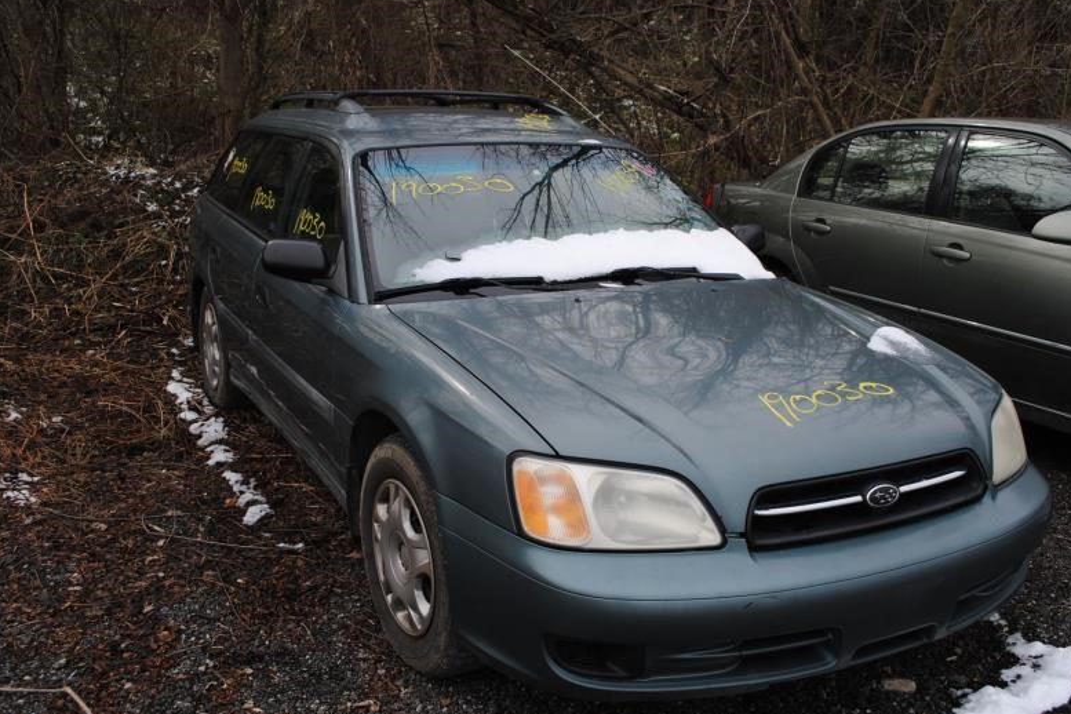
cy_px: 354
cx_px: 549
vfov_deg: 38.9
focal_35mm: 34
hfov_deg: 55.8
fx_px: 1011
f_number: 7.1
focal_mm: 22
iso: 100
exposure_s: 1/200
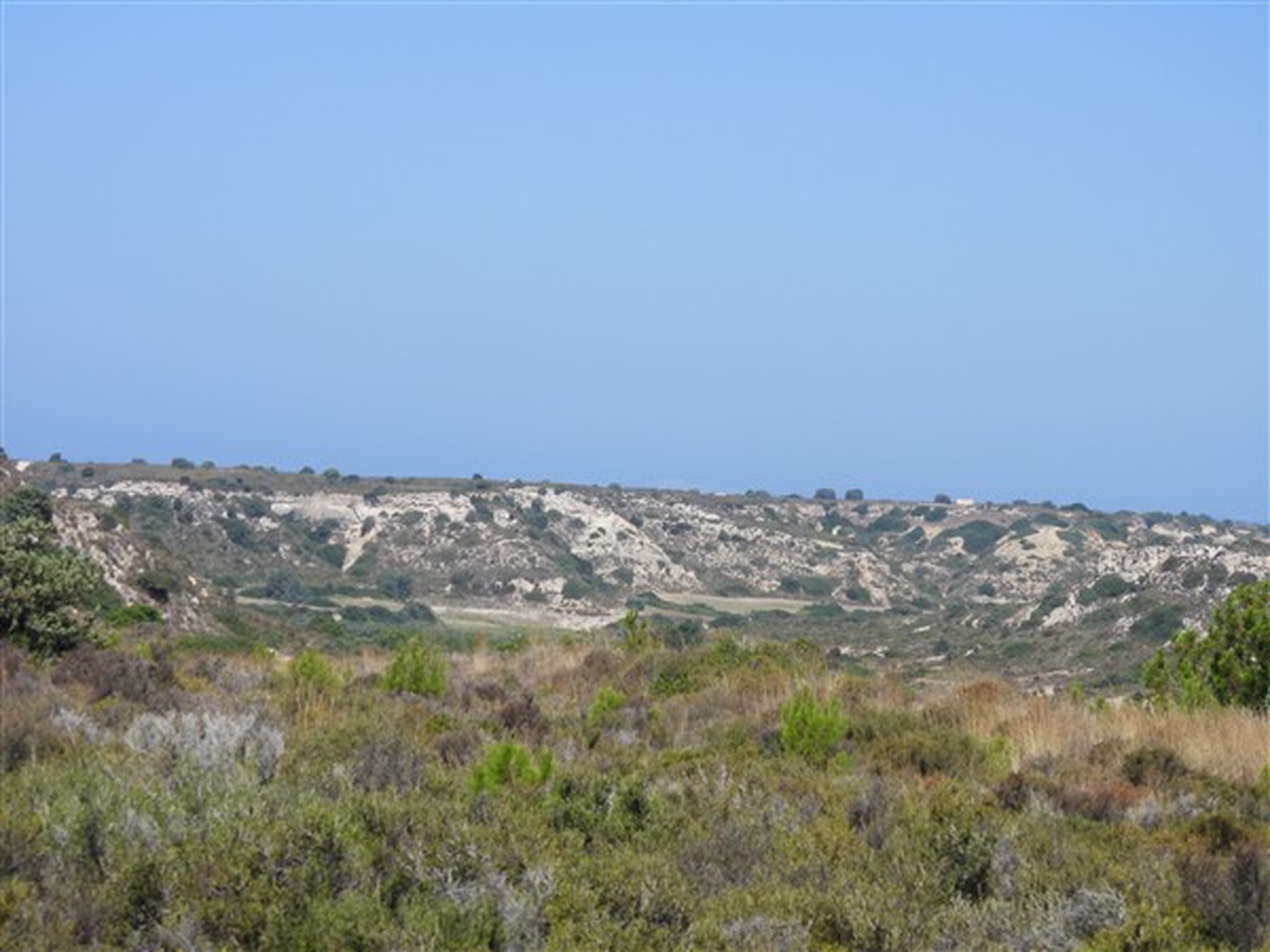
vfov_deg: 15.6
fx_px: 3485
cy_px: 476
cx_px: 635
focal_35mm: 95
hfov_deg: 20.7
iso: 100
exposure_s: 1/1000
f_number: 4
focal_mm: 17
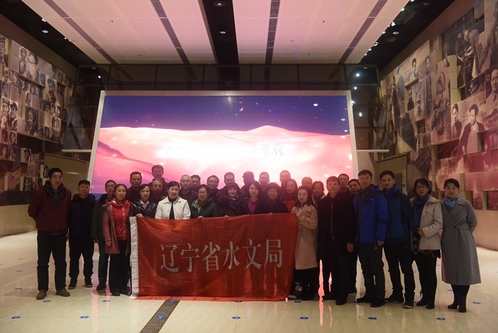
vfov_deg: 38.9
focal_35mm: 34
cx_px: 249
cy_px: 166
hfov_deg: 55.8
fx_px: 470
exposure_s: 1/40
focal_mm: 34
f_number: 5.6
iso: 1000
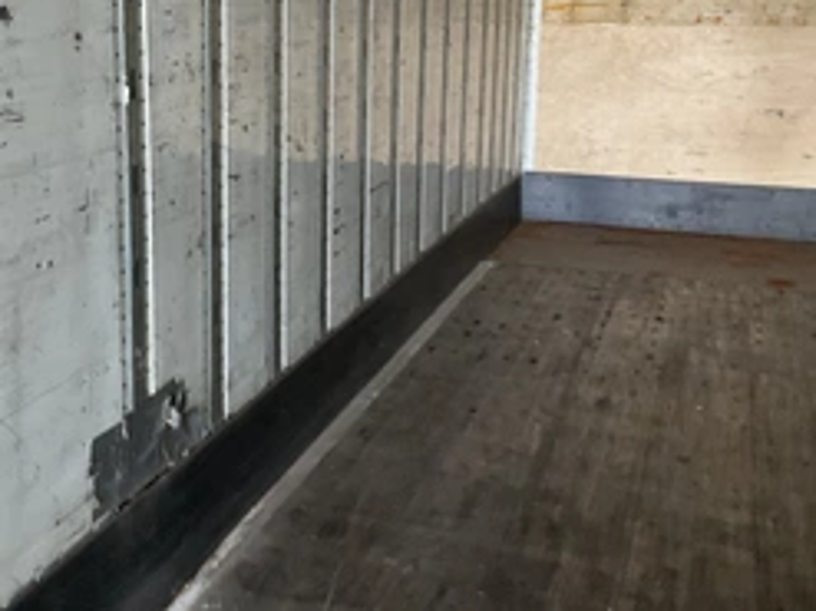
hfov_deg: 39.9
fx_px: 1107
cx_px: 264
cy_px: 208
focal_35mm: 47
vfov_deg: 30.6
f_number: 1.8
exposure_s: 1/60
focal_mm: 3
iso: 160
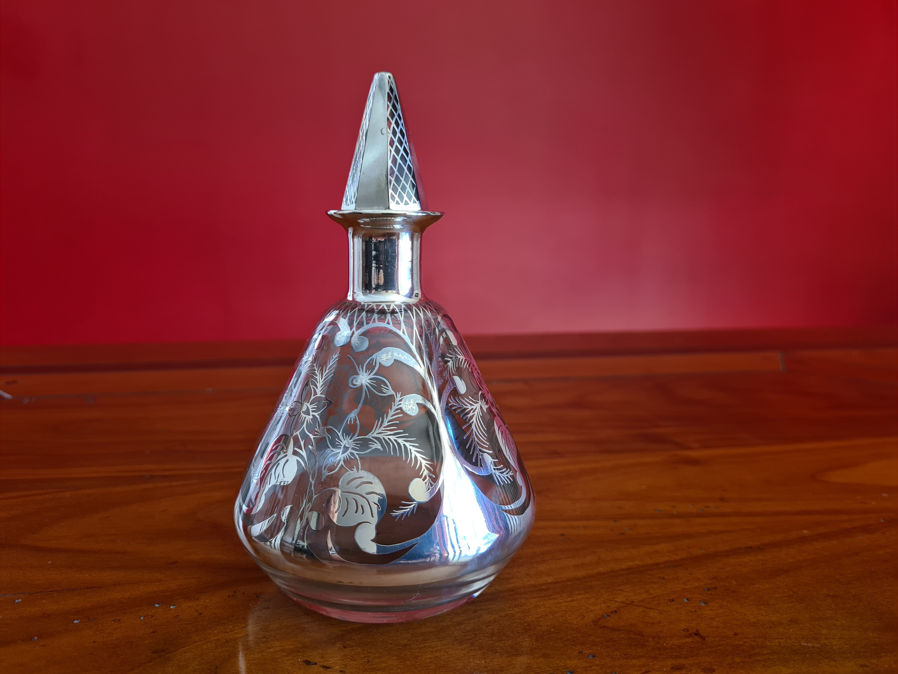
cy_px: 337
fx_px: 674
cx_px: 449
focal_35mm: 26
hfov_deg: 67.3
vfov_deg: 53.1
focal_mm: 5.4
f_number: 1.8
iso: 125
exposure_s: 1/60
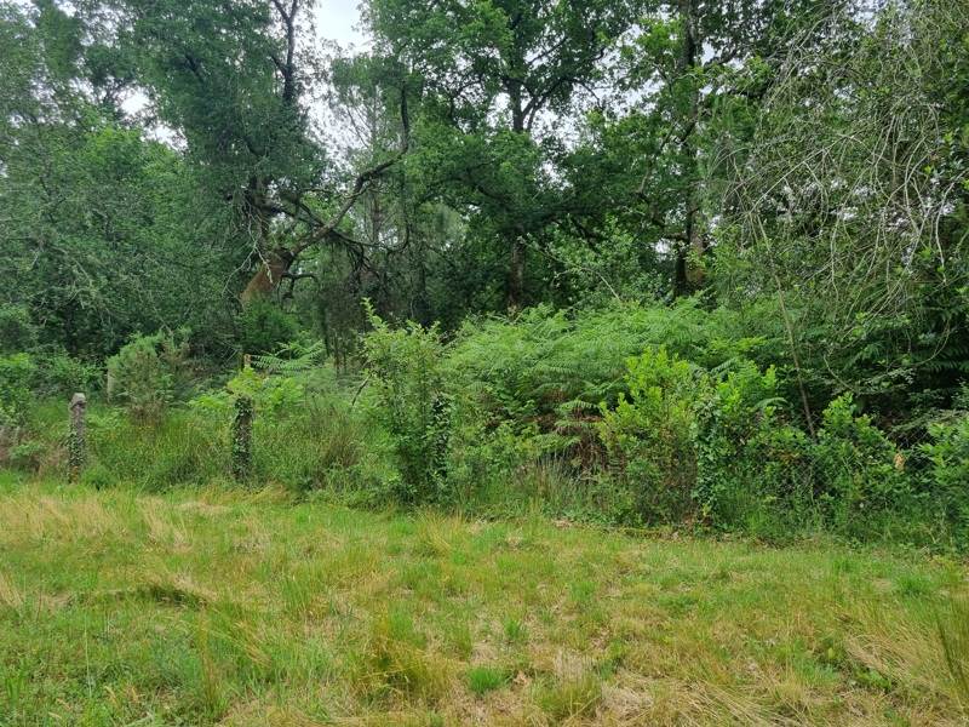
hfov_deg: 67.3
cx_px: 484
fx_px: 728
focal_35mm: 26
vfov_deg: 53.1
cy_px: 364
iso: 50
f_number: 1.8
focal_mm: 5.4
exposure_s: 1/394
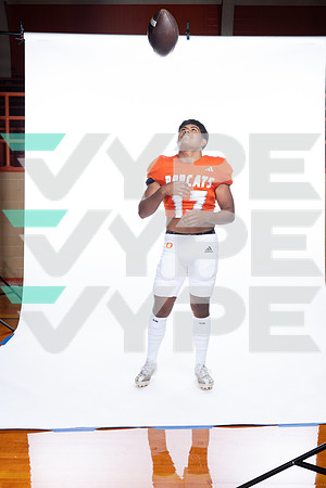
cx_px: 163
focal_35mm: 44
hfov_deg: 30.5
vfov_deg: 44.5
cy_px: 244
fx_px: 598
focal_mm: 44
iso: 400
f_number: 5.6
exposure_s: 1/250
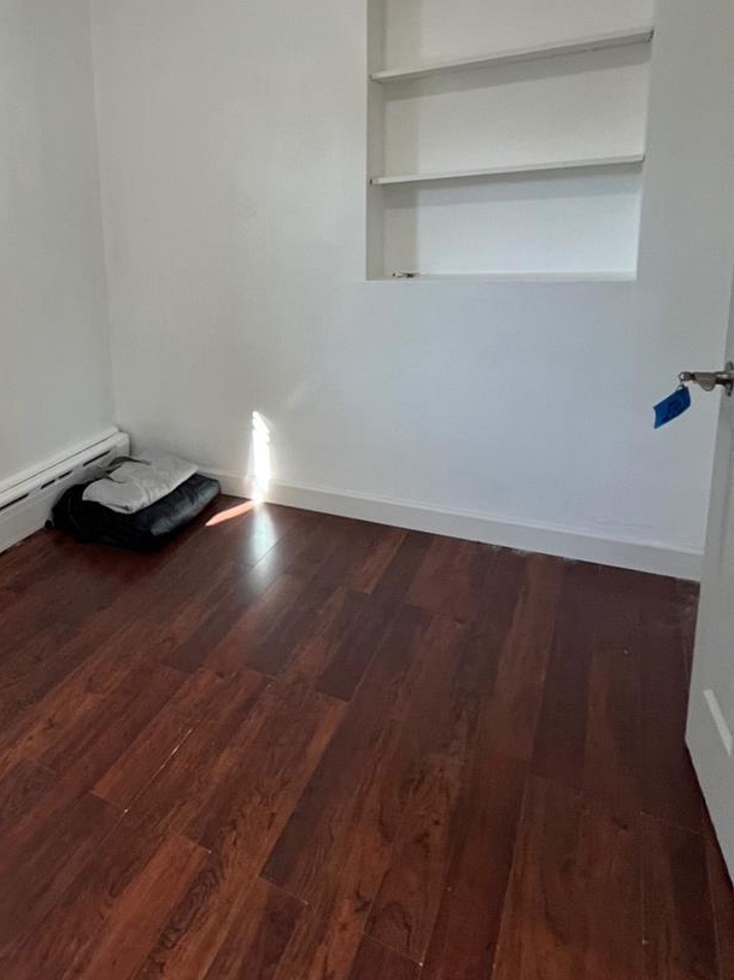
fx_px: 679
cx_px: 57
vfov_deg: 70.3
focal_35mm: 24
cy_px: 360
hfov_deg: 49.7
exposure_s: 1/60
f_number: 1.8
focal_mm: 1.57
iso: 160
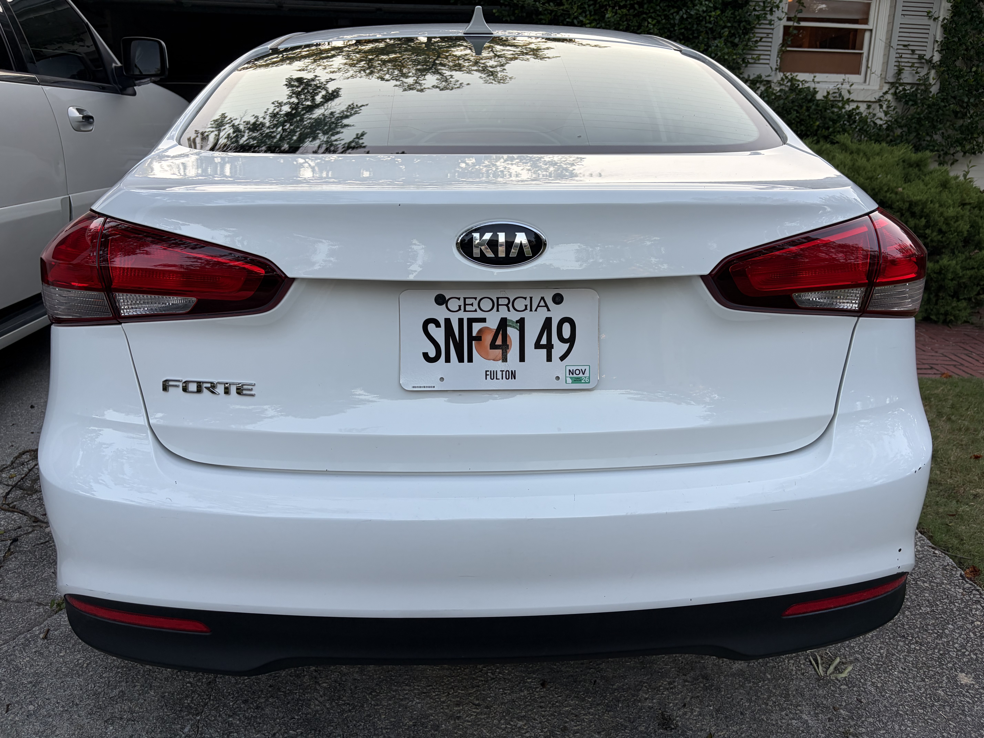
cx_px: 492
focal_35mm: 26
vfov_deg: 53.1
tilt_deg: -14.2
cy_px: 369
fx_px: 739
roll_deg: -0.4
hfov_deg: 67.3
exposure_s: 1/319
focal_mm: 5.96
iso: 40
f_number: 1.6
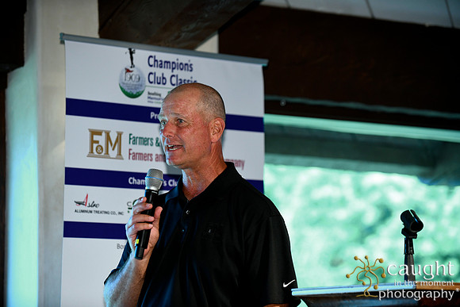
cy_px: 154
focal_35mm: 125
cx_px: 230
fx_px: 1598
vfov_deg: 11.0
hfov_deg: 16.4
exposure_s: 1/200
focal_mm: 125
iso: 800
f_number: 4
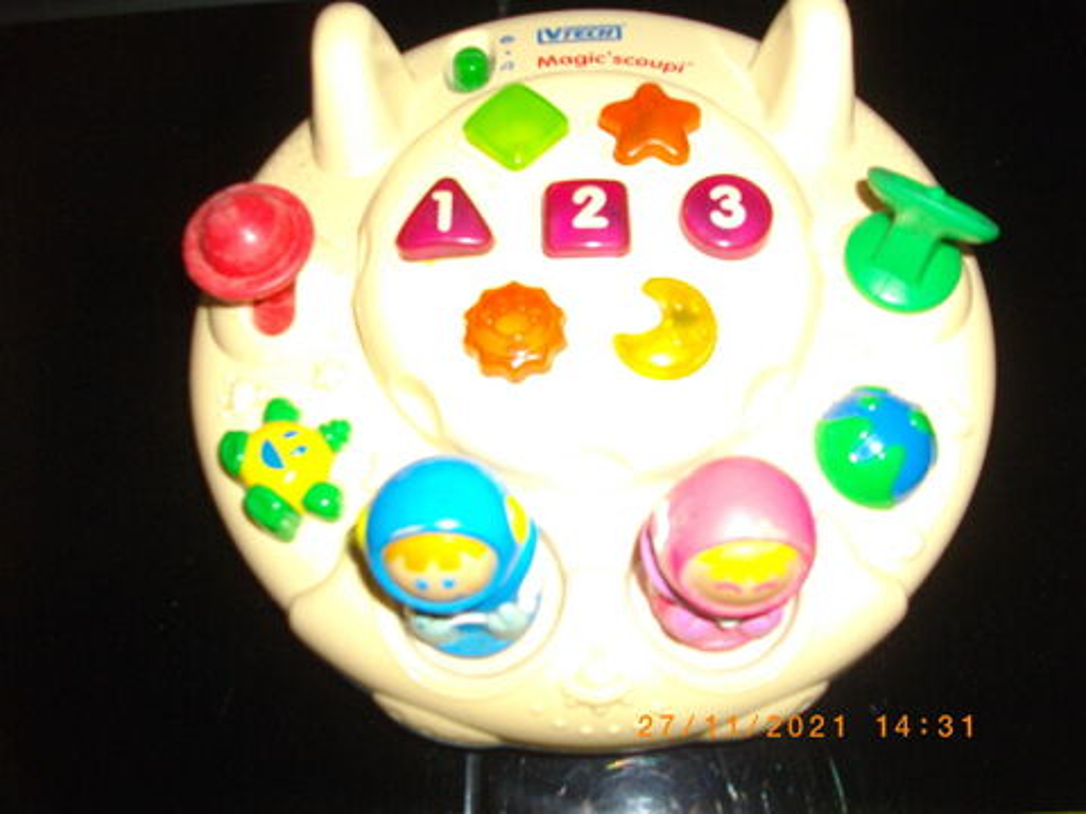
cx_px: 543
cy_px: 407
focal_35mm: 32
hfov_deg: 56.8
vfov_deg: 44.2
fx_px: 1004
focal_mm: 5.7
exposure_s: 1/50
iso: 200
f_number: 2.9
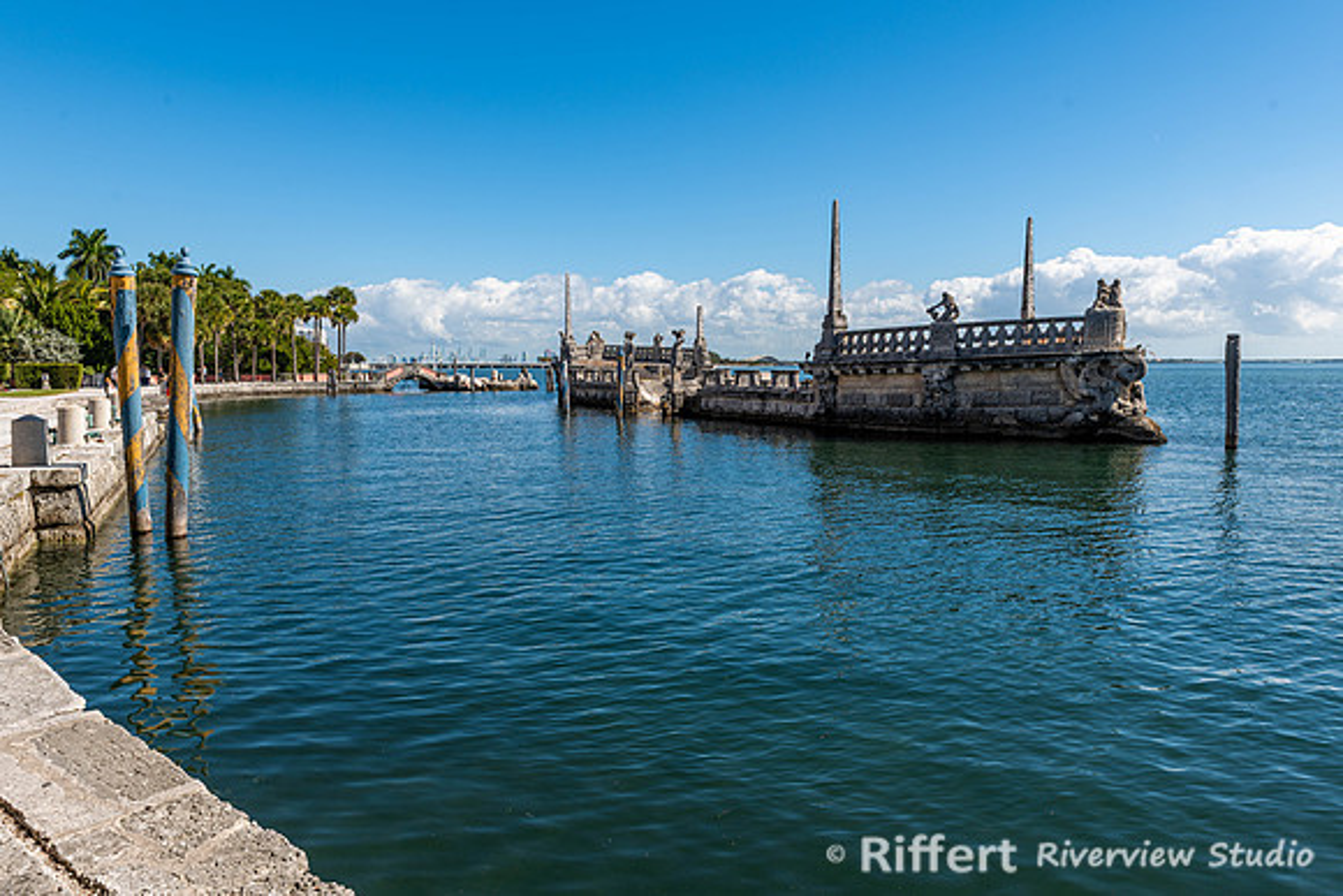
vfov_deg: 50.6
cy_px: 448
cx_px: 672
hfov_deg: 70.7
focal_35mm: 25
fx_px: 947
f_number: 10
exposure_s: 1/160
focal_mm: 24
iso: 64
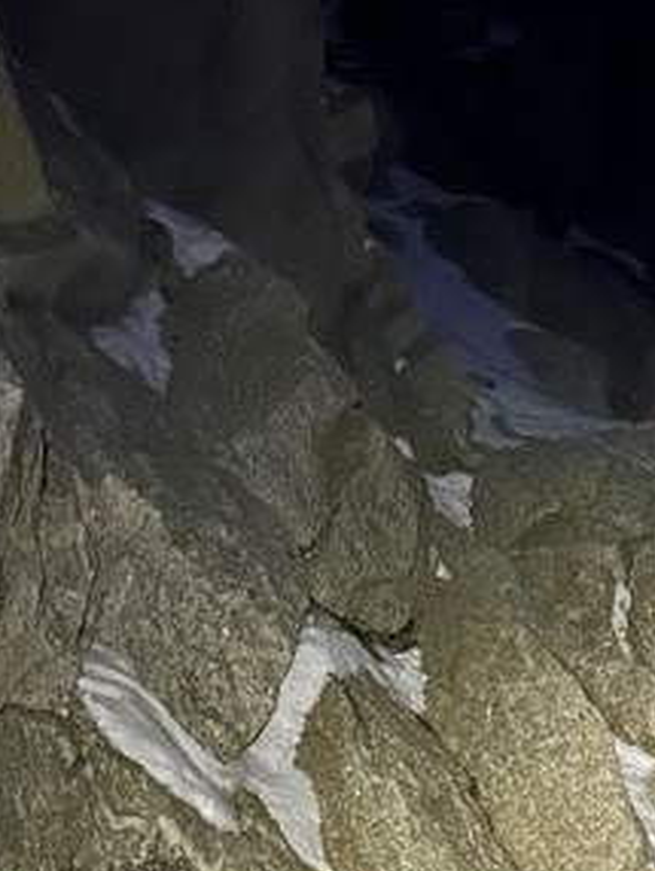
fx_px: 1915
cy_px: 533
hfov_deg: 18.8
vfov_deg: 25.6
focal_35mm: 76
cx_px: 690
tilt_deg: +26.4
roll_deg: -2.8
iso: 2000
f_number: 1.5
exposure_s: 1/15
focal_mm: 5.7
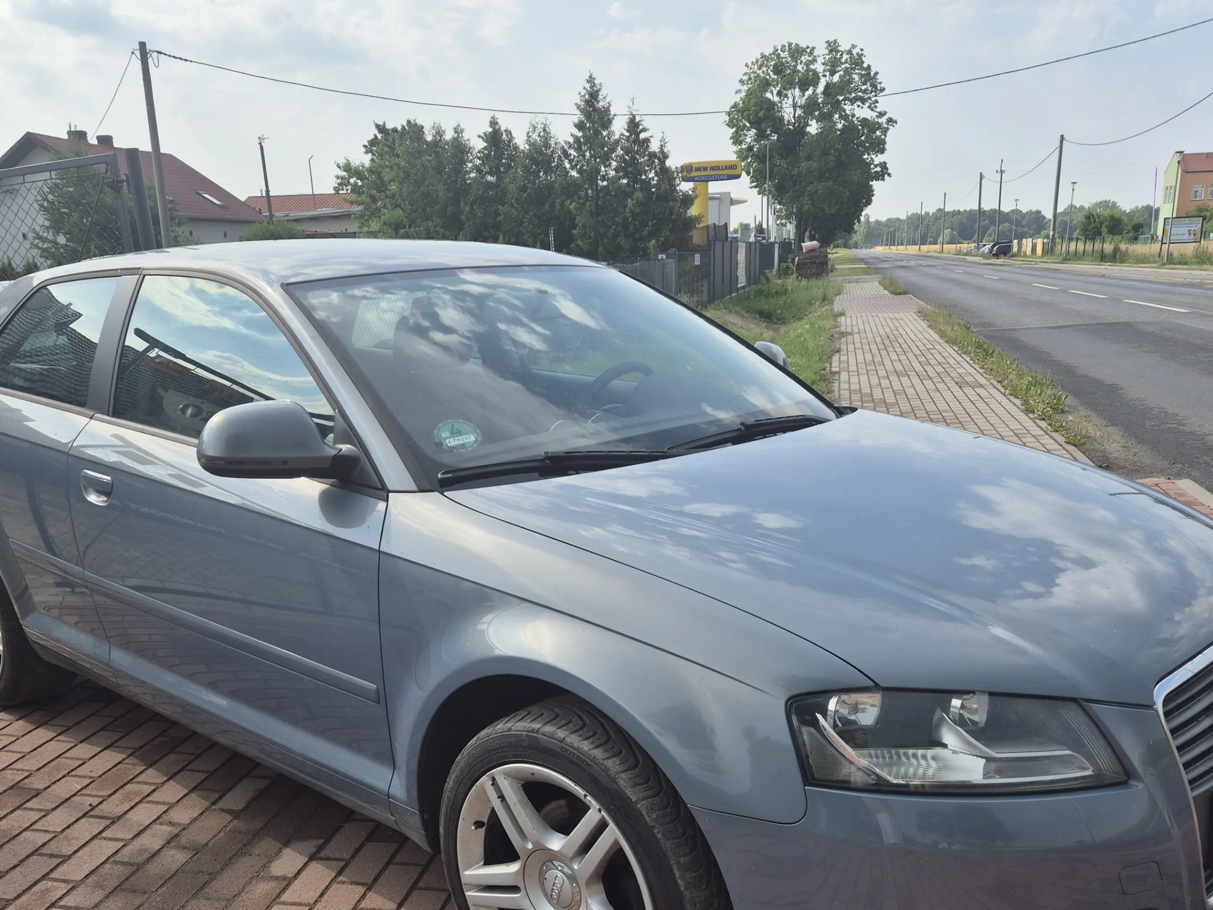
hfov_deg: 56.8
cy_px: 623
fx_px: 1121
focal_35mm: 32
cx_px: 582
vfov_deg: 43.4
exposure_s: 1/1584
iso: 25
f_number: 1.8
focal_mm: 5.4
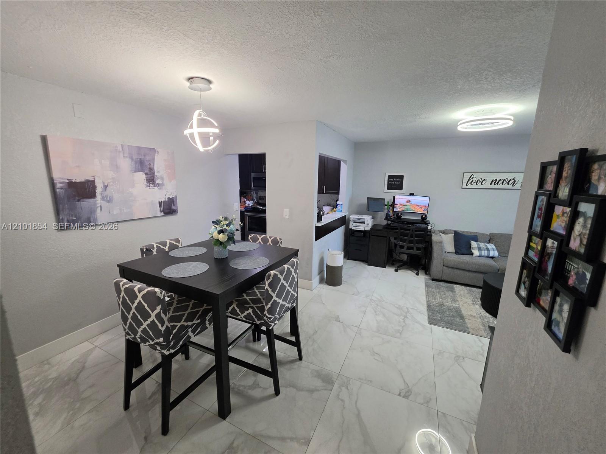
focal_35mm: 13
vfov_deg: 89.9
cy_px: 227
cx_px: 303
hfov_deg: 106.2
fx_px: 228
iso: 250
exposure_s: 1/120
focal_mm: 2.2
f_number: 1.9
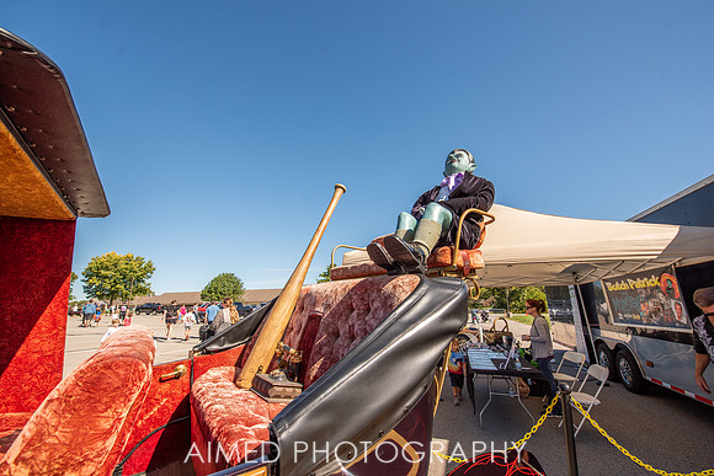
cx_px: 357
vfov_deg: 81.2
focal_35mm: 14
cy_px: 238
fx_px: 278
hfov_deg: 104.2
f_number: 7.1
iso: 160
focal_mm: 14
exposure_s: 1/800
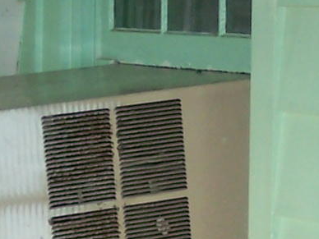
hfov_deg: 7.9
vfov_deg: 5.9
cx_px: 229
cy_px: 200
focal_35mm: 252
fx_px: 2322
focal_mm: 6.3
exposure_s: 1/400
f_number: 2.8
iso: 80
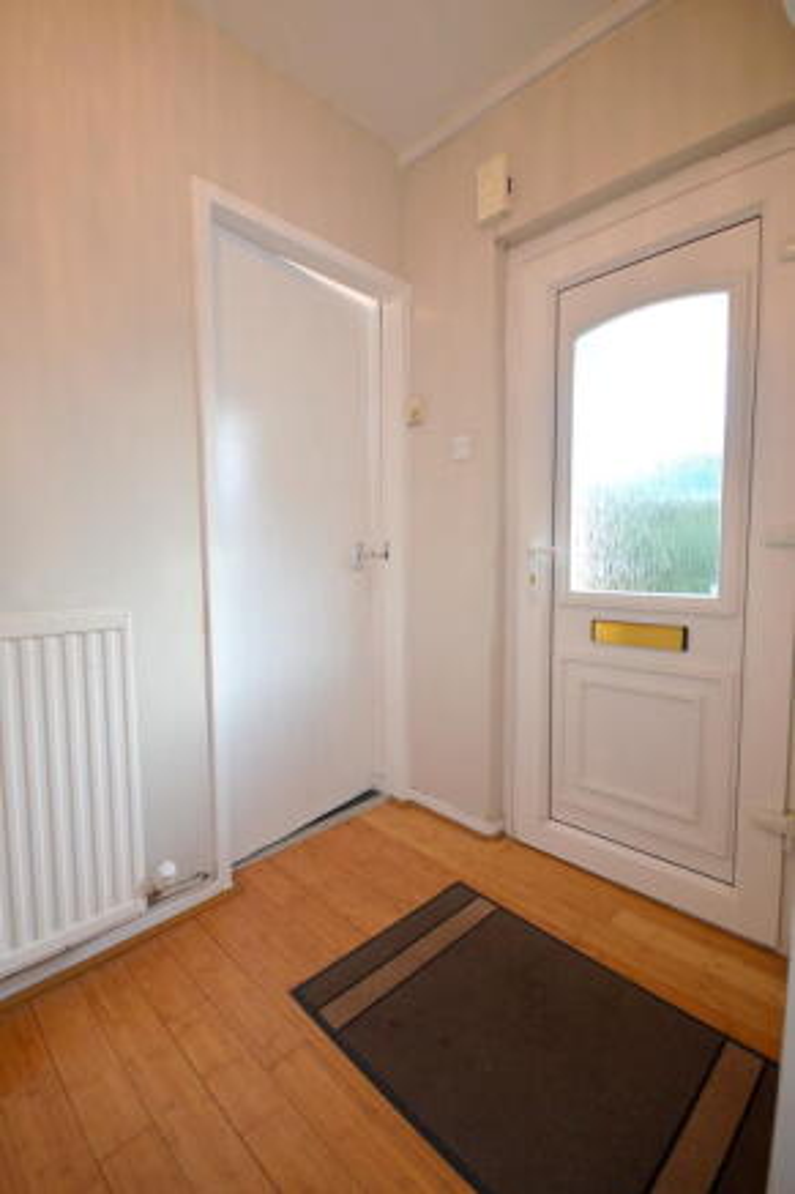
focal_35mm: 15
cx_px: 398
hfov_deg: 77.3
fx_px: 497
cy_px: 597
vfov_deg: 100.4
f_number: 4
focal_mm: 10
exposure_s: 1/60
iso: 500
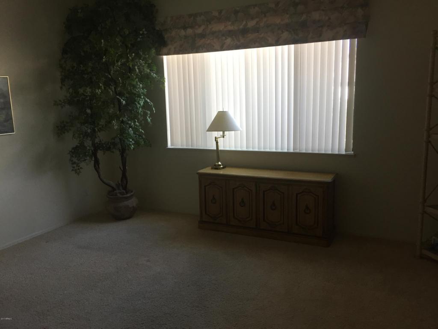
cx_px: 219
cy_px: 164
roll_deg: +1.0
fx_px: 367
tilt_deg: -9.1
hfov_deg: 61.7
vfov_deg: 48.2
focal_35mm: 29
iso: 50
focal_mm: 4.15
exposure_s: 1/30
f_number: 2.2
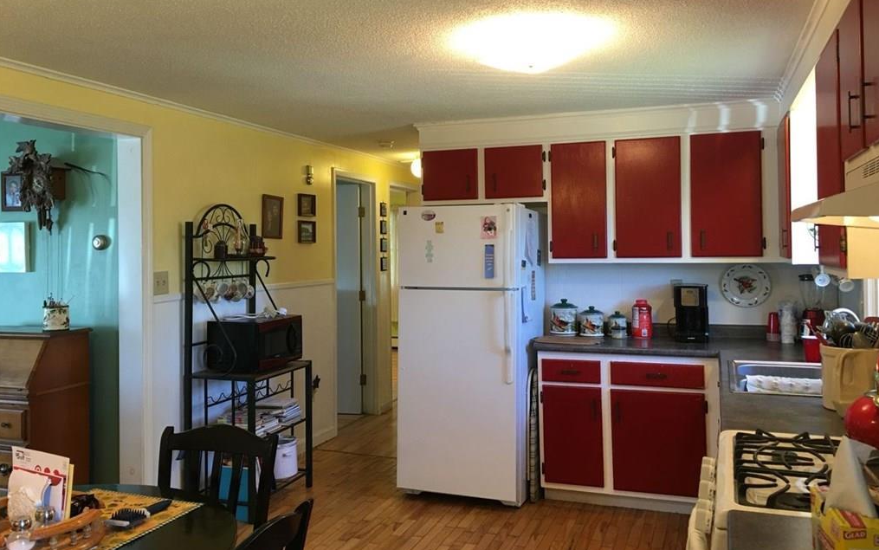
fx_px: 743
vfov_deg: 40.6
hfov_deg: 61.2
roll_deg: +0.1
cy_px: 243
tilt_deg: +1.6
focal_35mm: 31
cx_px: 438
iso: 40
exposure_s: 1/15
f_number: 2.2
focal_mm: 4.15
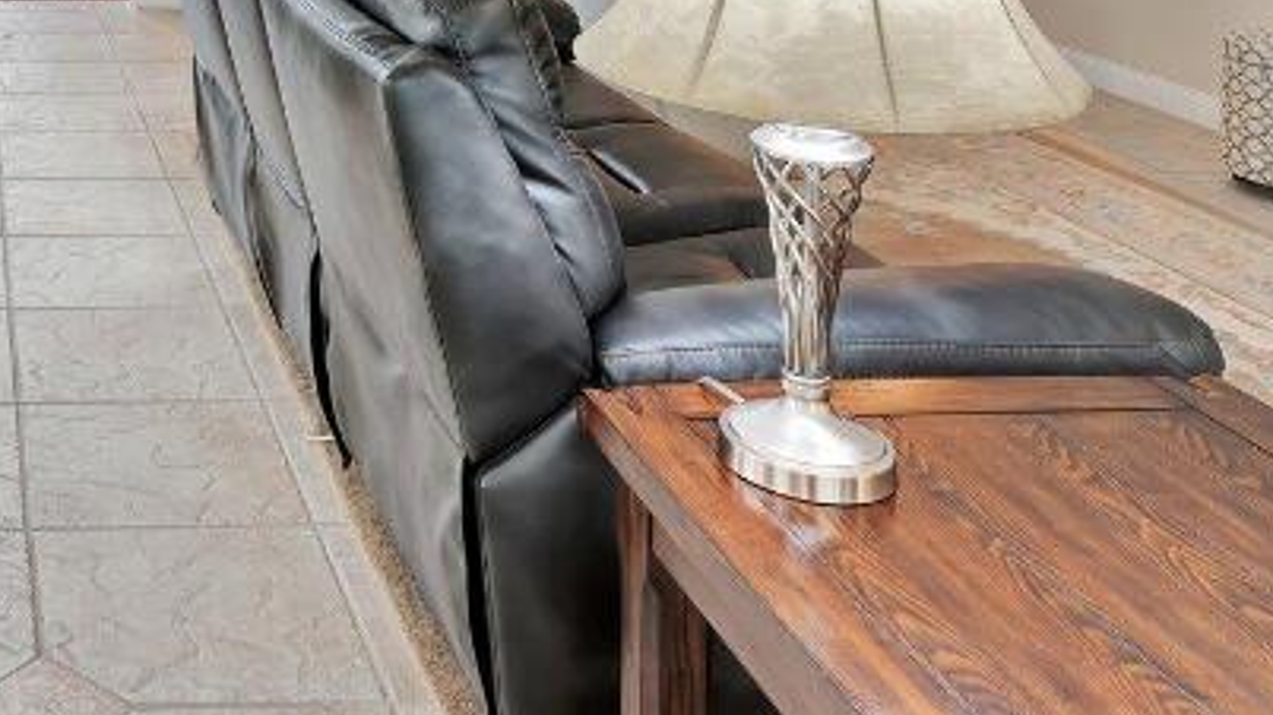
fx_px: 1620
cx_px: -6
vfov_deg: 21.4
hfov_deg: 38.1
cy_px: -320
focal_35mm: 48
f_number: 5.6
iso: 100
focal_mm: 16
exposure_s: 1/2.5
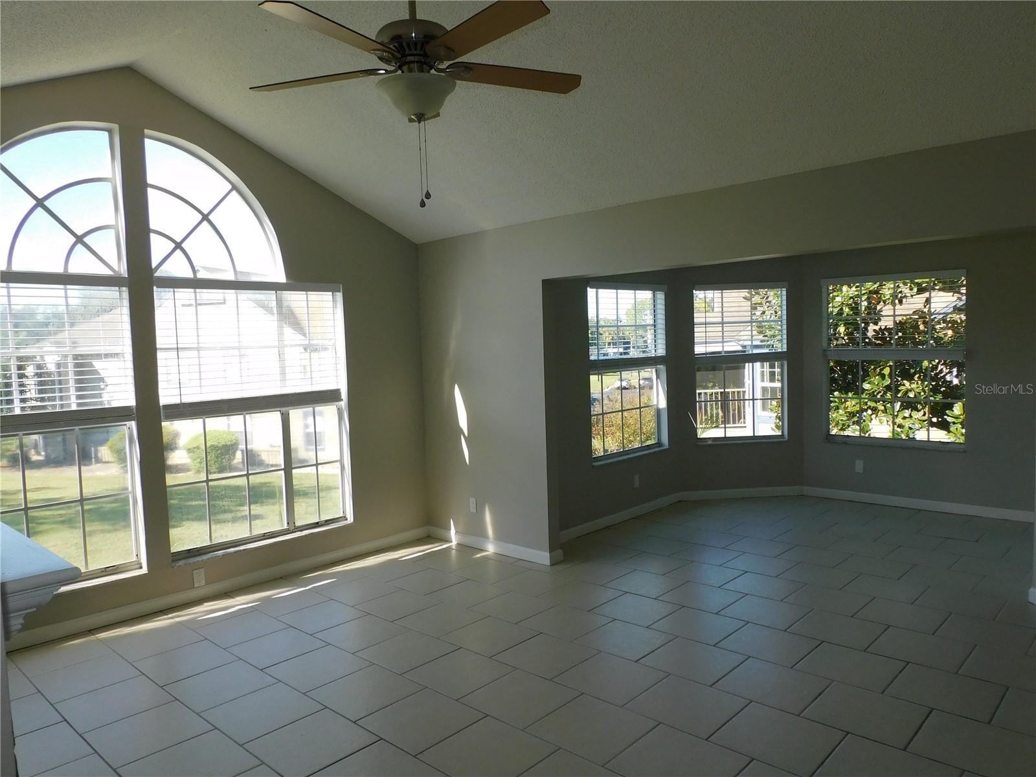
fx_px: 718
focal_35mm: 24
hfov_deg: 71.6
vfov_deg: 56.8
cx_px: 518
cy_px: 388
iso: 125
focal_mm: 4.3
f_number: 3.3
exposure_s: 1/250
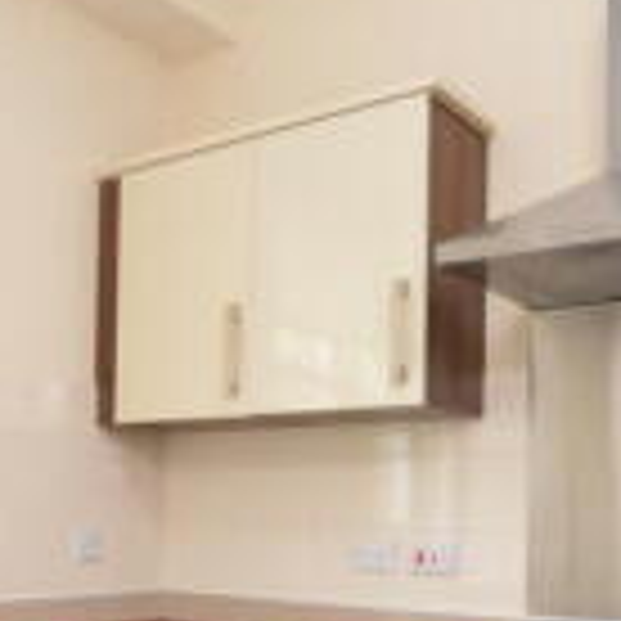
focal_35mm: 44
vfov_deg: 36.9
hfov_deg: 38.3
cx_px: 328
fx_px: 893
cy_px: 502
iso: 2800
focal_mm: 10
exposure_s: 1/60
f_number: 3.5
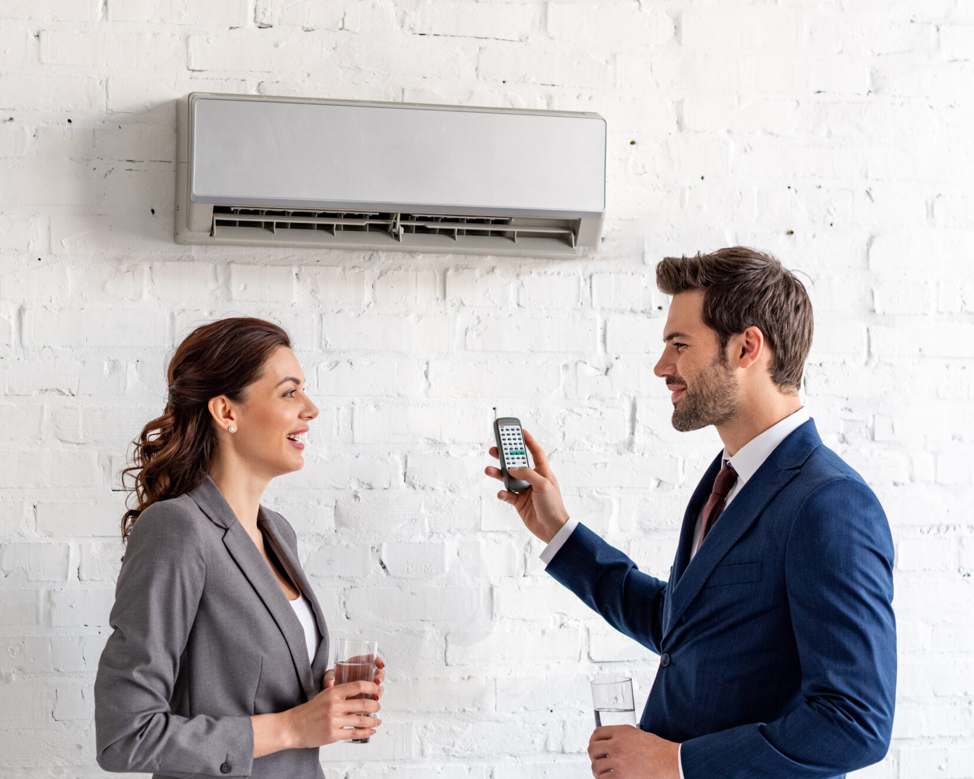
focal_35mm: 73
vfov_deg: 21.0
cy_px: 436
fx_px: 2104
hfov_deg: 26.0
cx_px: 354
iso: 400
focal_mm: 50
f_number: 3.5
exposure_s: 1/200
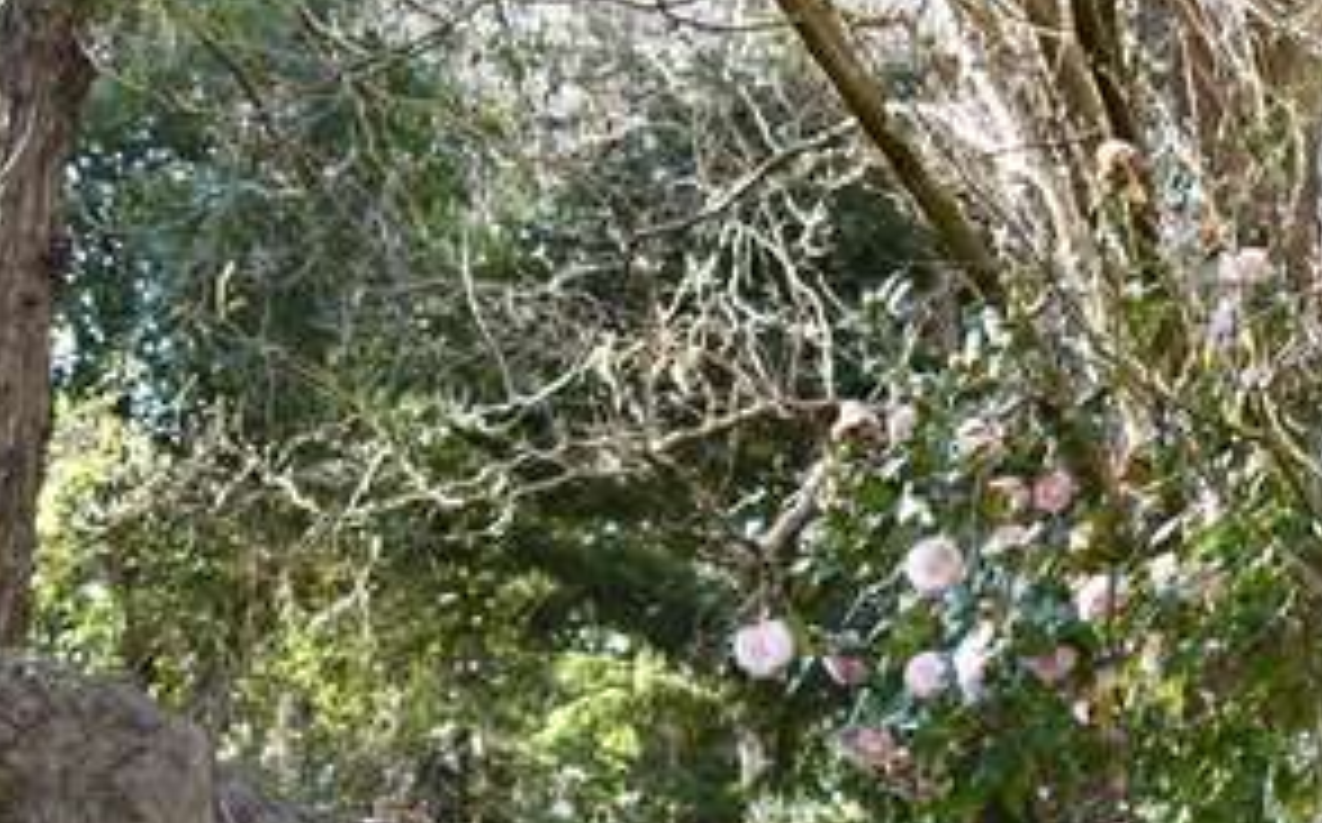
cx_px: 337
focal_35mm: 206
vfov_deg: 6.2
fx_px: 7422
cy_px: 1412
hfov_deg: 10.2
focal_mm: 55
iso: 400
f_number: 5.6
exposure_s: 1/100
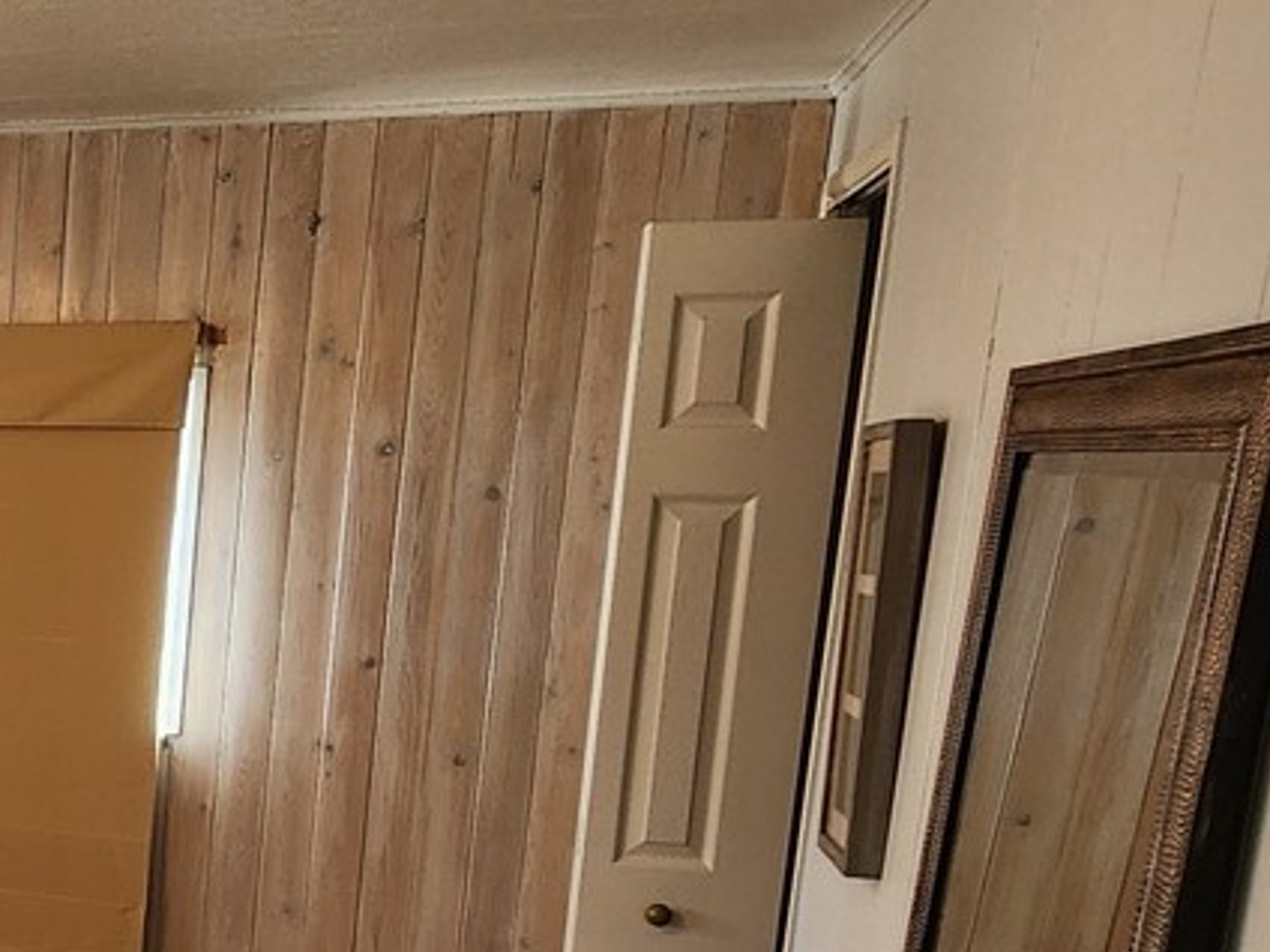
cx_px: -434
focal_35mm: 49
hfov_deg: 29.9
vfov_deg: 28.8
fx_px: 1798
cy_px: 814
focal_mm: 2.2
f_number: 2.2
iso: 125
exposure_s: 1/60
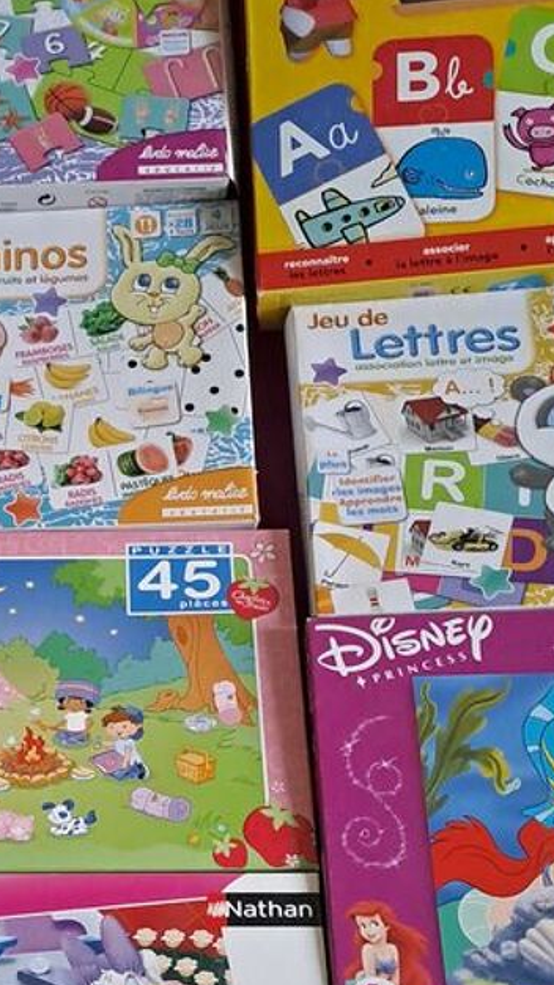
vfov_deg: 35.4
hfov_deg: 20.3
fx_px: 1515
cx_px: 49
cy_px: 718
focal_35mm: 58
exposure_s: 1/20
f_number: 1.8
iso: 640
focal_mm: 4.65
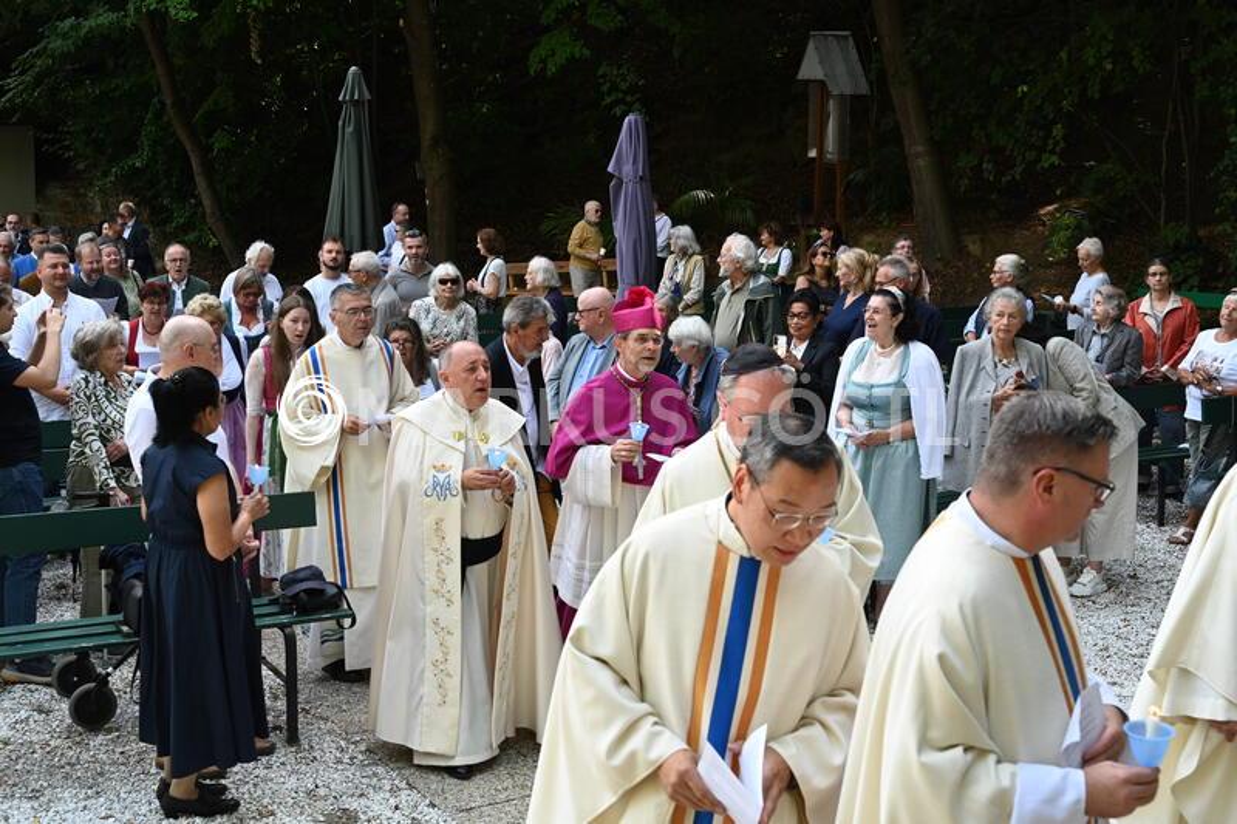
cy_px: 412
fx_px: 1477
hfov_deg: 45.4
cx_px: 618
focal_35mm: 43
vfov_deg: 31.2
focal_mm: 43
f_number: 8
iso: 500
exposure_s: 1/200
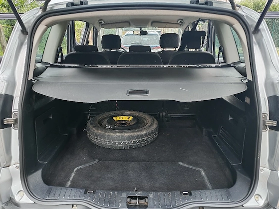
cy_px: 103
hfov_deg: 61.7
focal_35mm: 29
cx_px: 136
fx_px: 234
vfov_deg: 48.2
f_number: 1.9
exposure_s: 1/100
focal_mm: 6.12
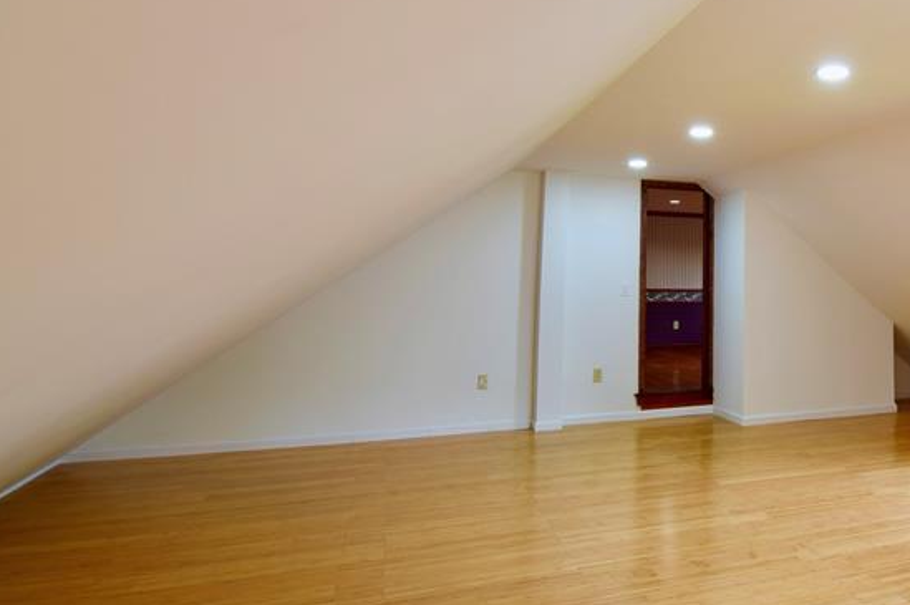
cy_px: 249
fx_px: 707
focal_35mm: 28
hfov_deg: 59.3
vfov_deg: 46.1
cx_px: 753
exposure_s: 1/5
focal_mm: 10
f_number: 8
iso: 100
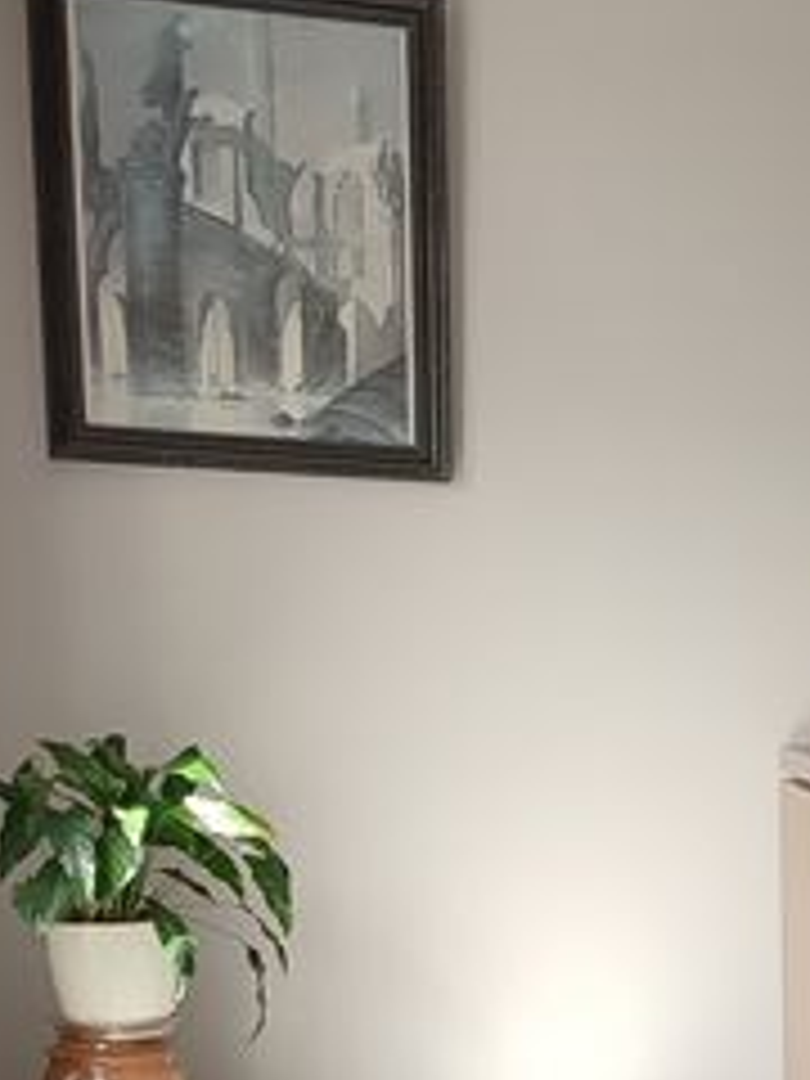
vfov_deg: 17.9
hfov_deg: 13.0
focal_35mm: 104
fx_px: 3245
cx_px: 1418
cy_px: 1328
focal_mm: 6.04
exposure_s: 1/33
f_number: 1.9
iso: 94
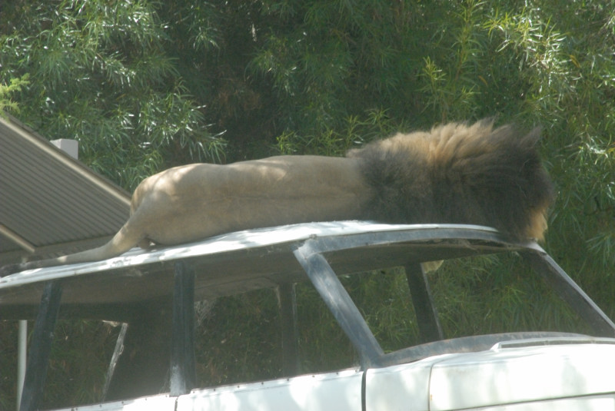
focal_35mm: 450
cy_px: 206
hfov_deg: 4.6
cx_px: 308
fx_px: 7694
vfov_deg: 3.1
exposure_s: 1/90
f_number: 27
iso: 1600
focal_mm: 300
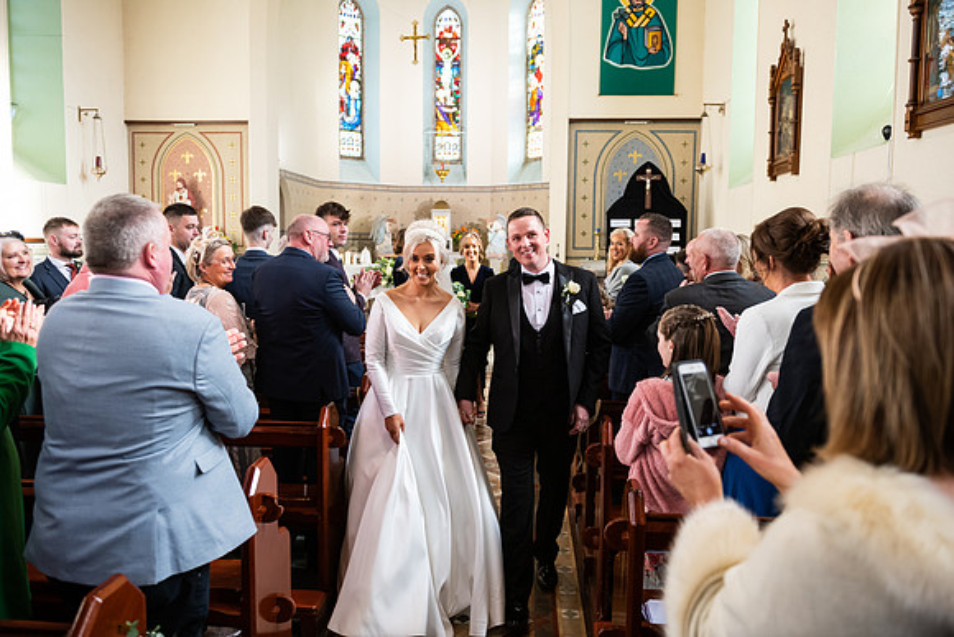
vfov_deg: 46.4
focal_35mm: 28
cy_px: 318
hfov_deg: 65.5
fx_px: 742
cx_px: 477
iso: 1000
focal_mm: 28
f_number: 3.5
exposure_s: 1/250
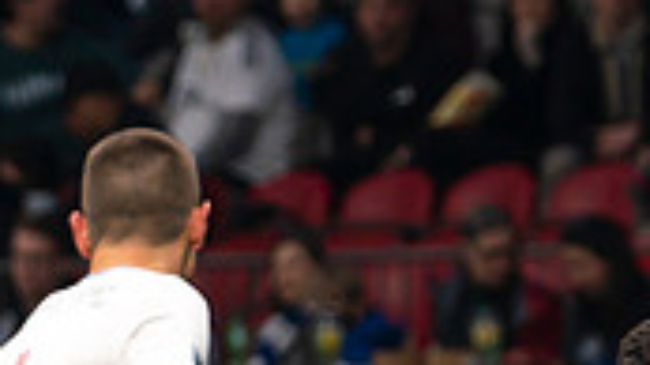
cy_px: 840
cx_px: 323
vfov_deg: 0.7
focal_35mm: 1817
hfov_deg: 1.2
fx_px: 31293
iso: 1000
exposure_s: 1/800
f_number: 4.5
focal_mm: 280
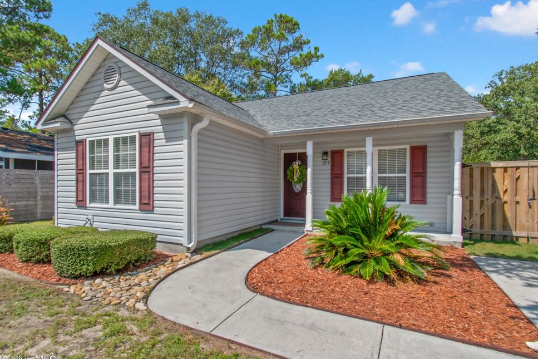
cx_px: 260
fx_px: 269
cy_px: 187
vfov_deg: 67.4
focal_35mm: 18
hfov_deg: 90.0
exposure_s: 1/320
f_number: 9
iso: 100
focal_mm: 11.5
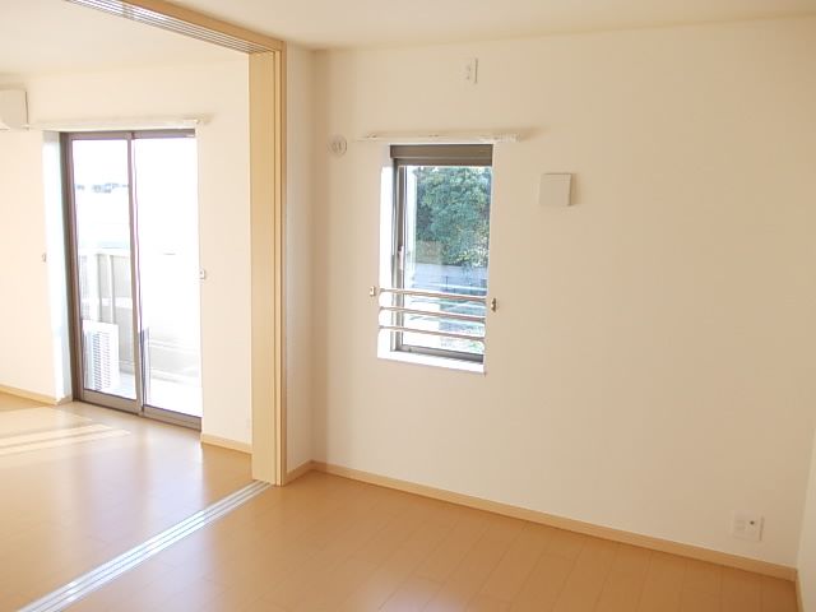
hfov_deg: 63.4
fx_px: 660
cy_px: 306
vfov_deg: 49.7
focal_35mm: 28
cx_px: 408
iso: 80
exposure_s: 1/50
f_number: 2.7
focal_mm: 4
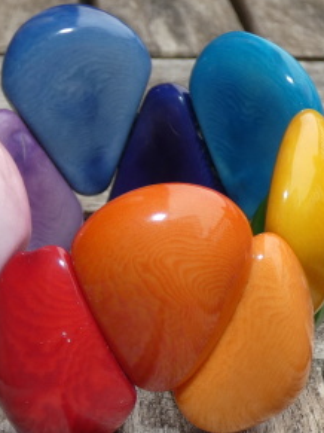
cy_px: 243
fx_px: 687
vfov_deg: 34.9
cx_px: 96
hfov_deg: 26.3
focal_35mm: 55
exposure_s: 1/60
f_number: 3.3
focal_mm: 5.3
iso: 100
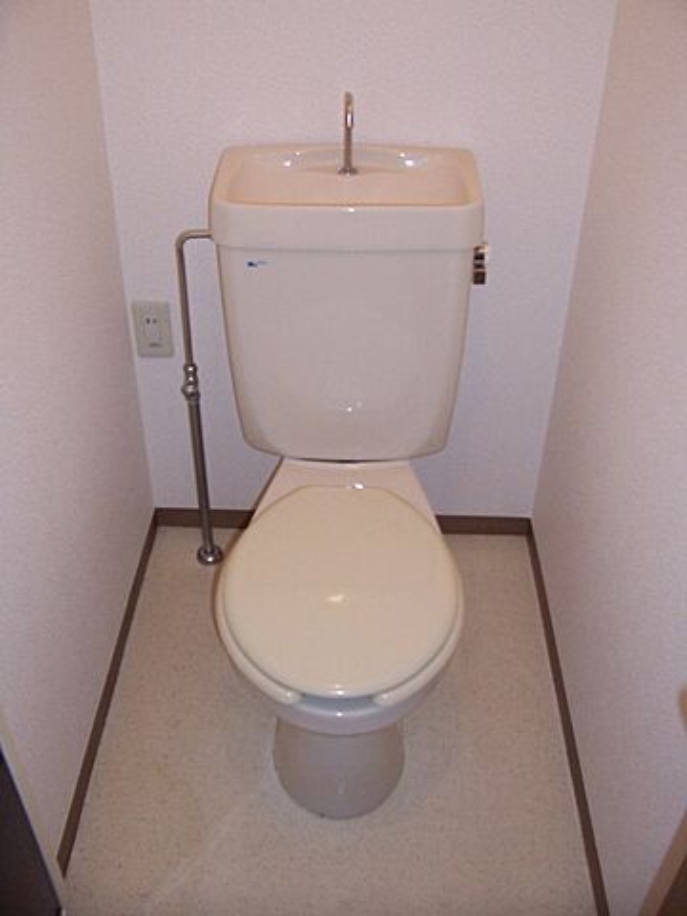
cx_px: 344
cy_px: 458
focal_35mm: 34
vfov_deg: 54.0
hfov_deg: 41.8
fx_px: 900
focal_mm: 5.6
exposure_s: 1/30
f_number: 2.7
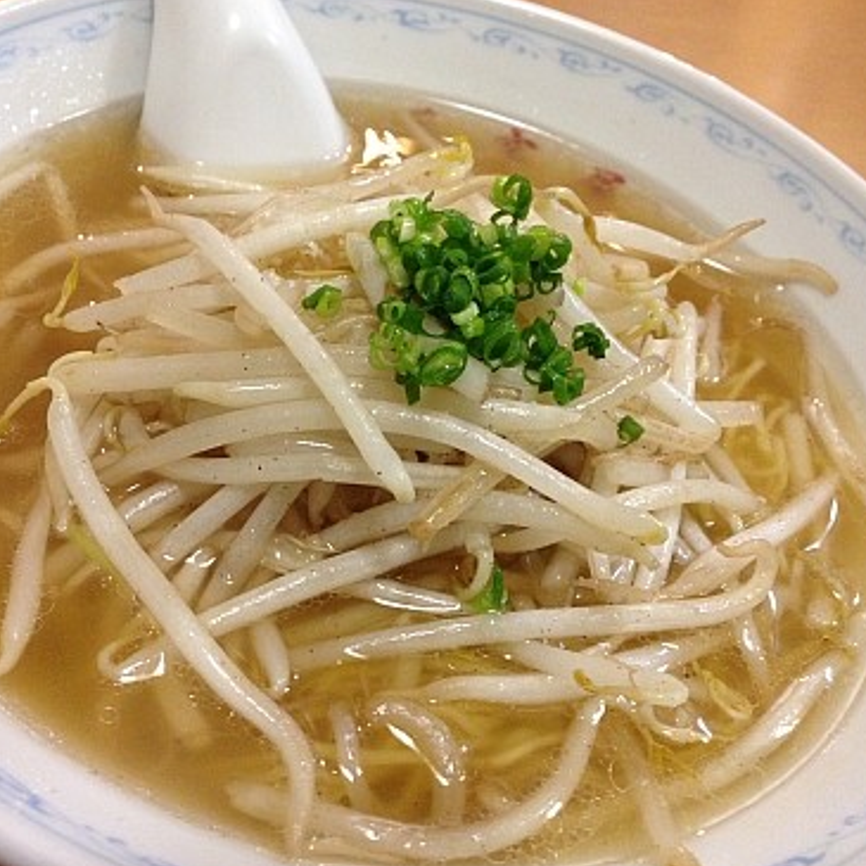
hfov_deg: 41.7
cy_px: 435
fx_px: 1132
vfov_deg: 41.9
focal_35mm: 40
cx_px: 356
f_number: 2.4
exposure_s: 1/20
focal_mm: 4.12
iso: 200
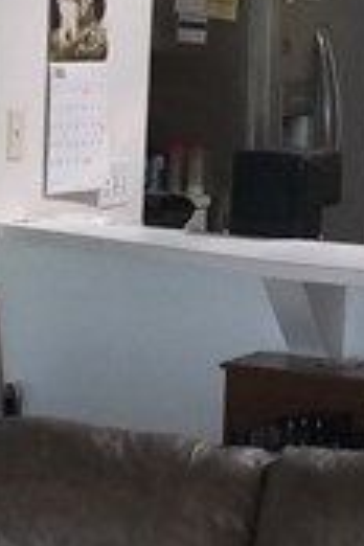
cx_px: 182
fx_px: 2684
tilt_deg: -2.9
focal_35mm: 177
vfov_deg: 11.5
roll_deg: -1.2
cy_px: 50
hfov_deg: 7.8
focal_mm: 4.15
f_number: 2.2
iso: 100
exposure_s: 1/30
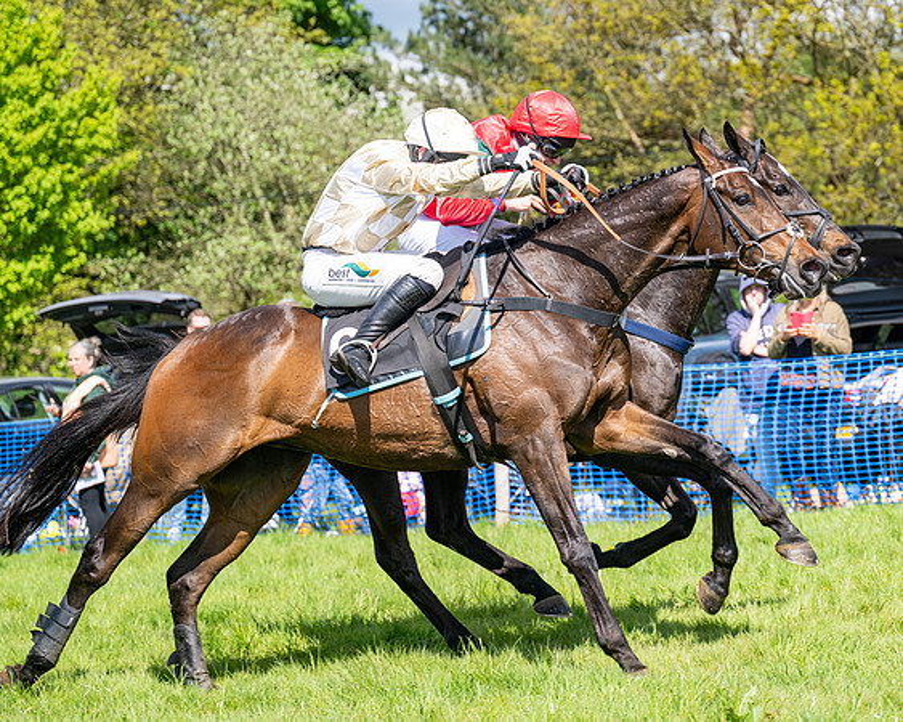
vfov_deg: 13.1
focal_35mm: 118
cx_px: 569
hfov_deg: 16.3
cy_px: 352
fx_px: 3147
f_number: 4
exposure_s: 1/2500
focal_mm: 98
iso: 400
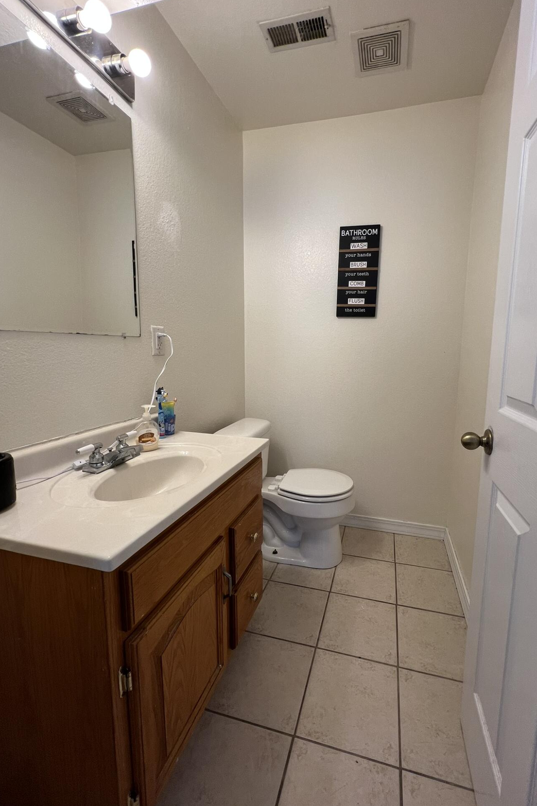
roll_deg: +0.0
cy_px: 393
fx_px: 313
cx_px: 303
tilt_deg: -6.3
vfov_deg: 104.2
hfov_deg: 80.8
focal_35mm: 14
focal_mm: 1.57
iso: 80
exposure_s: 1/120
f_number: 1.8
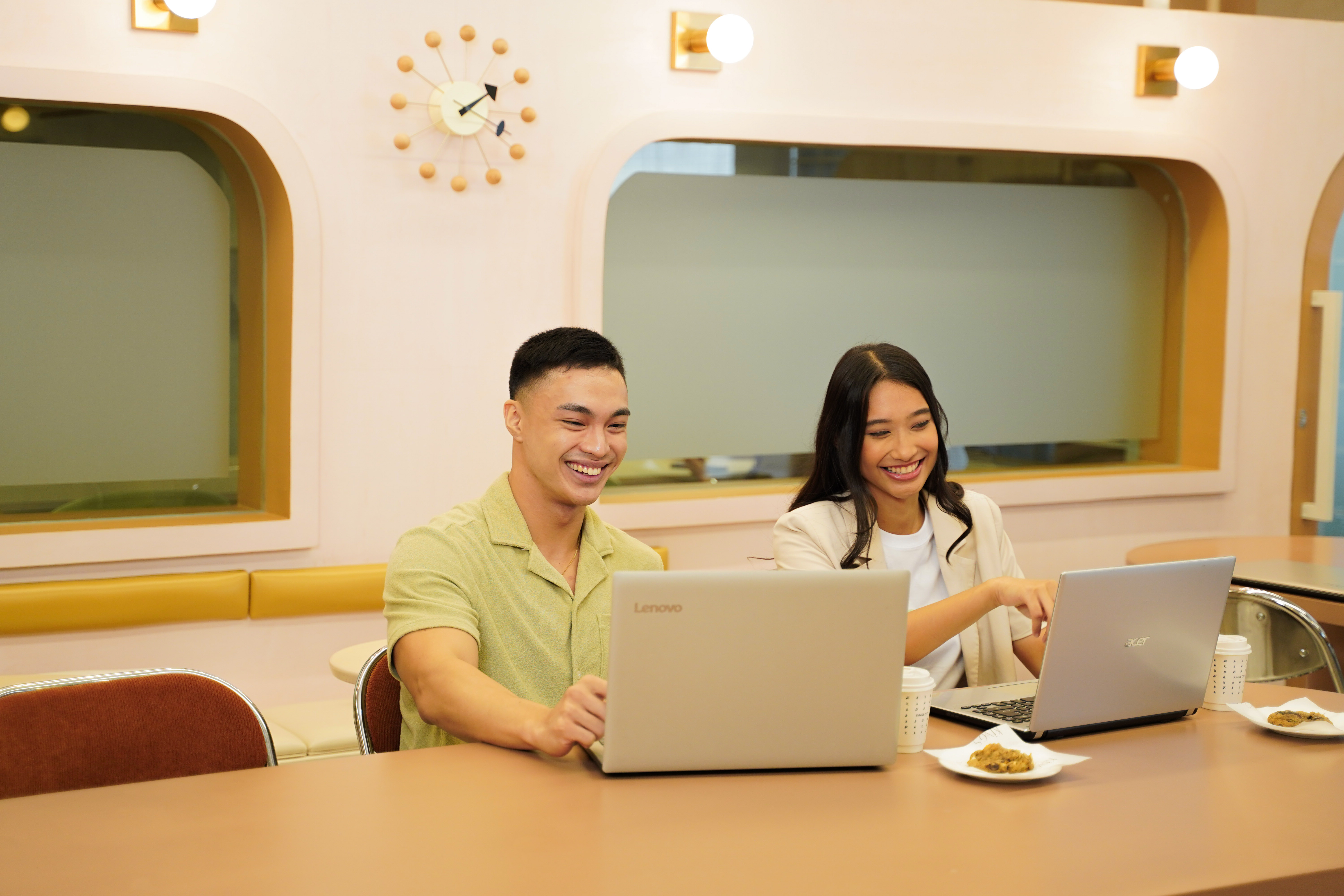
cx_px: 672
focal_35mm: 59
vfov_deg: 23.0
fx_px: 2202
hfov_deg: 33.9
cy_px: 448
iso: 800
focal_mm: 59
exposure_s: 1/200
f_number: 2.8
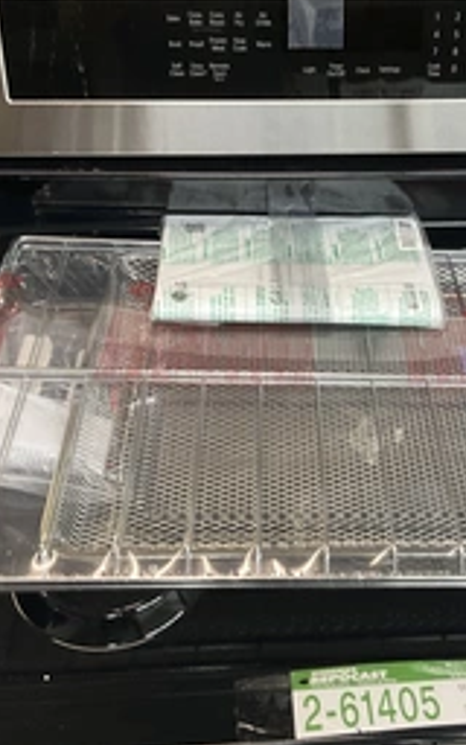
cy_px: 364
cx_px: 338
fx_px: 975
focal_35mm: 48
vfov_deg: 41.8
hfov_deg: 26.6
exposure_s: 1/40
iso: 250
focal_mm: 3
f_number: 1.8
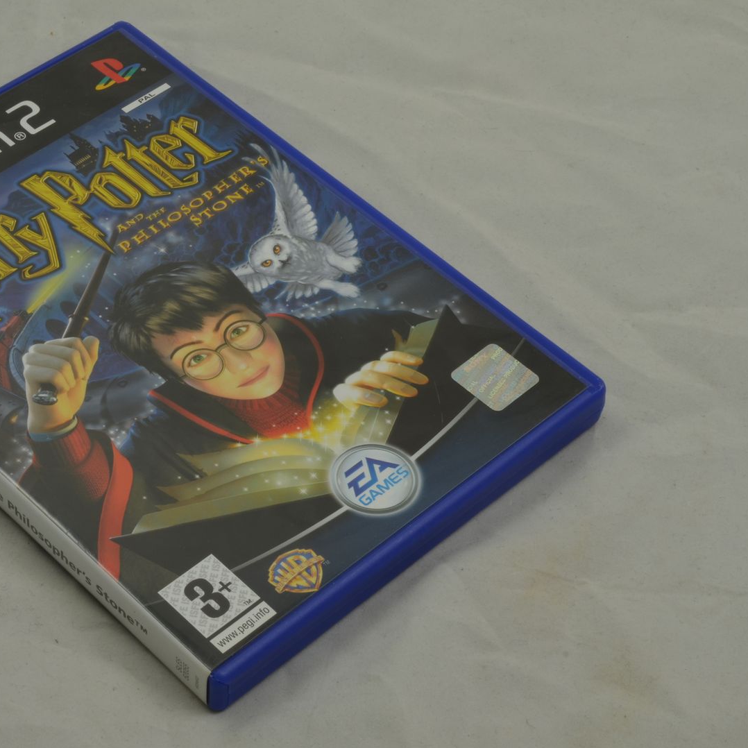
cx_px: 260
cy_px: 364
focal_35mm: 85
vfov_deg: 20.4
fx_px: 2078
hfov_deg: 20.3
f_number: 20
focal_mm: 40
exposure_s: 1/2.5
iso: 100
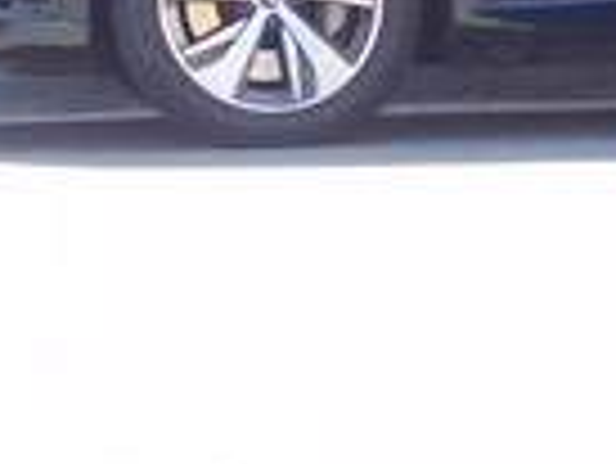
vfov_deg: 4.8
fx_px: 5308
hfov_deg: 6.6
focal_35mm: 298
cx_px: -184
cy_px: -960
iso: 125
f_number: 3.9
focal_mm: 7.1
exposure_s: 1/125
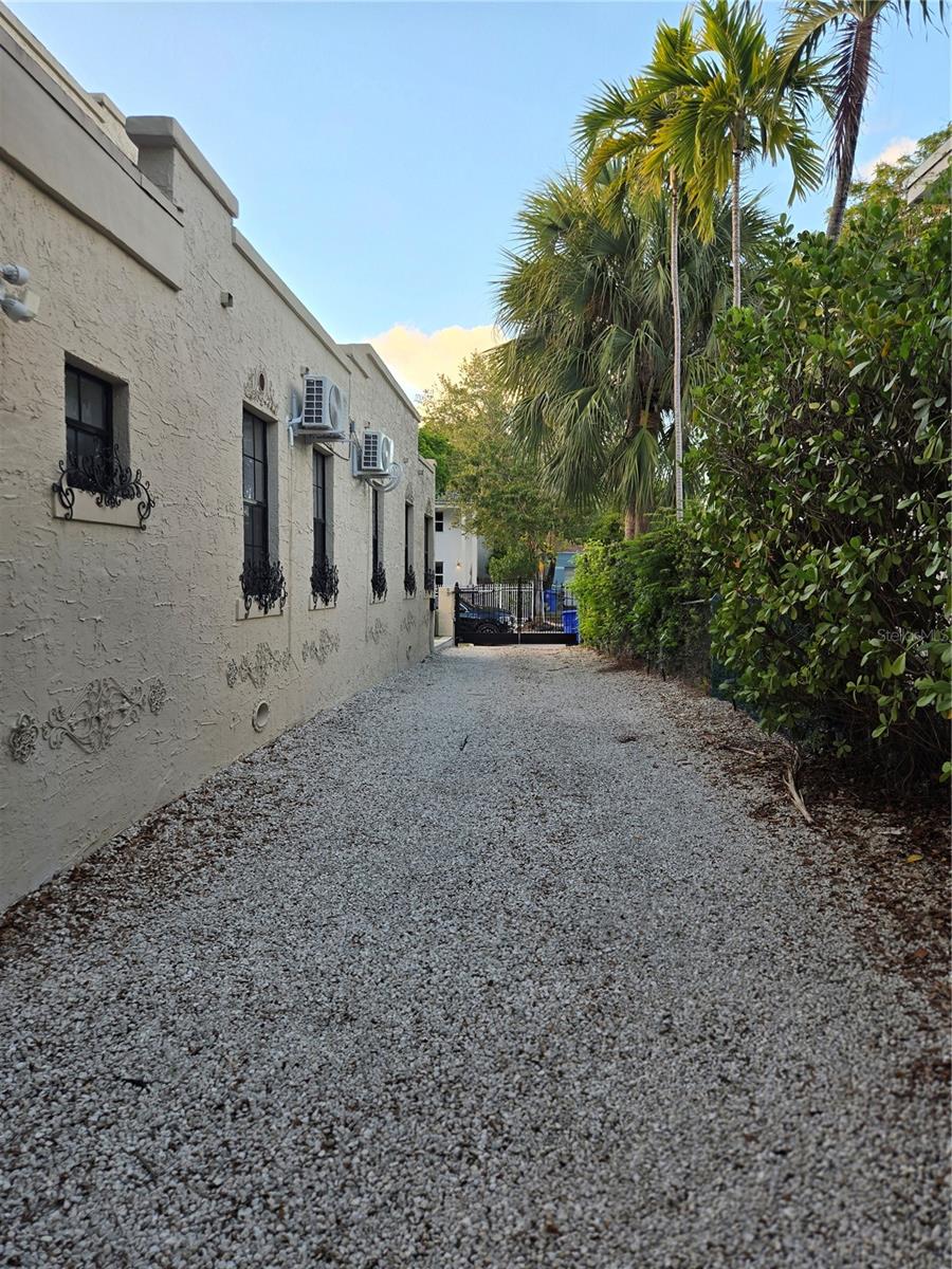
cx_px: 476
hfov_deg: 58.9
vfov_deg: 73.9
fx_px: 843
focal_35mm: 23
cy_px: 634
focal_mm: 5.4
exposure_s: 1/150
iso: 25
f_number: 1.8
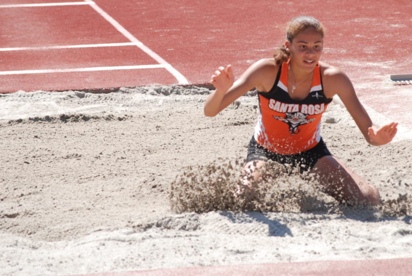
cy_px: 103
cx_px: 249
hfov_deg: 7.0
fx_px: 3376
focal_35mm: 295
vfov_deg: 4.7
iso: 400
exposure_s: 1/800
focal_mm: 135
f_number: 7.1
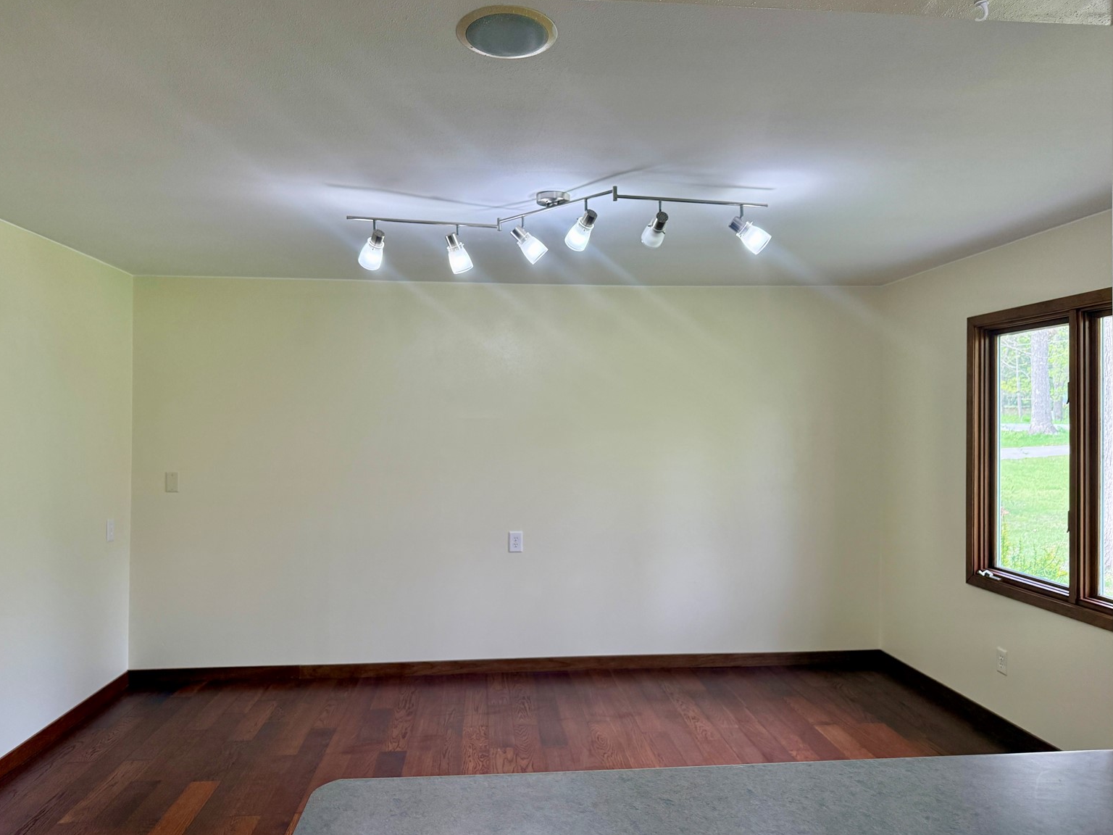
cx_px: 561
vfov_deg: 54.9
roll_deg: -0.1
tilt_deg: +1.5
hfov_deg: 69.4
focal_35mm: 25
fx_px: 804
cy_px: 408
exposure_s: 1/211
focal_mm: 6.76
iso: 200
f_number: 1.78
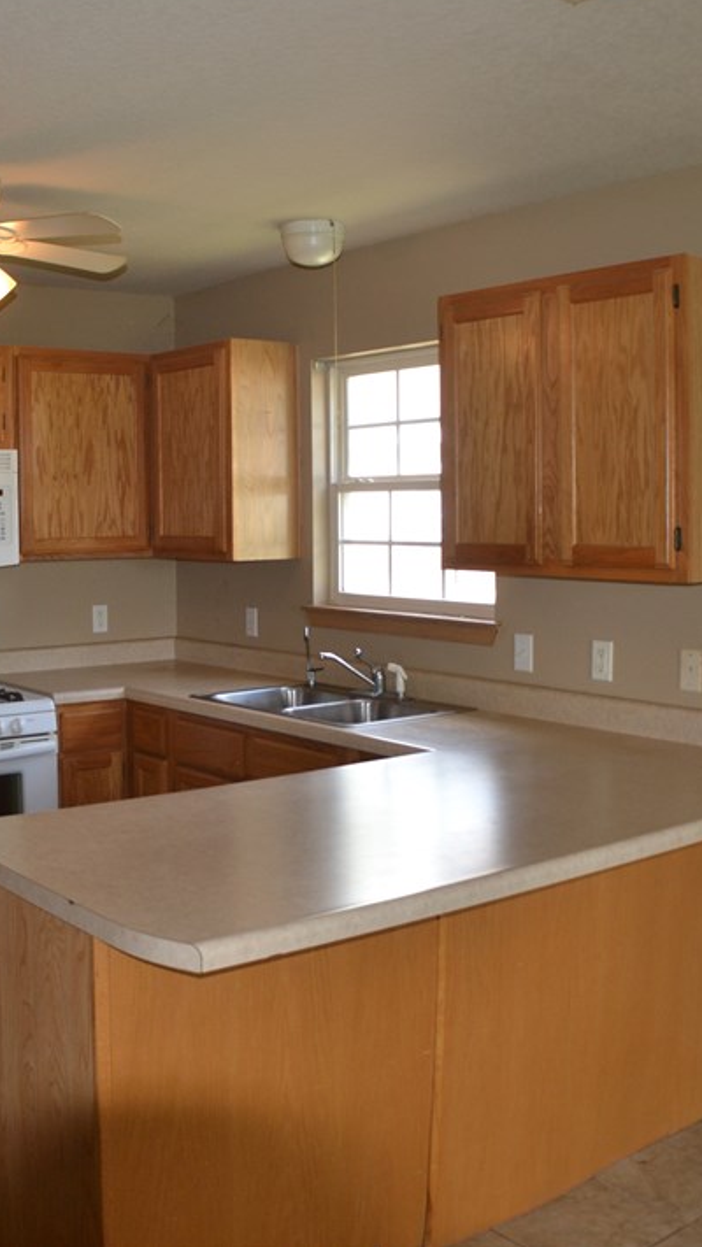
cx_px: 176
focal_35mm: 48
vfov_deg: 42.9
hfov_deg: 24.6
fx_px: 1588
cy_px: 616
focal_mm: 20
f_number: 4
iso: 320
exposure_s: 1/125
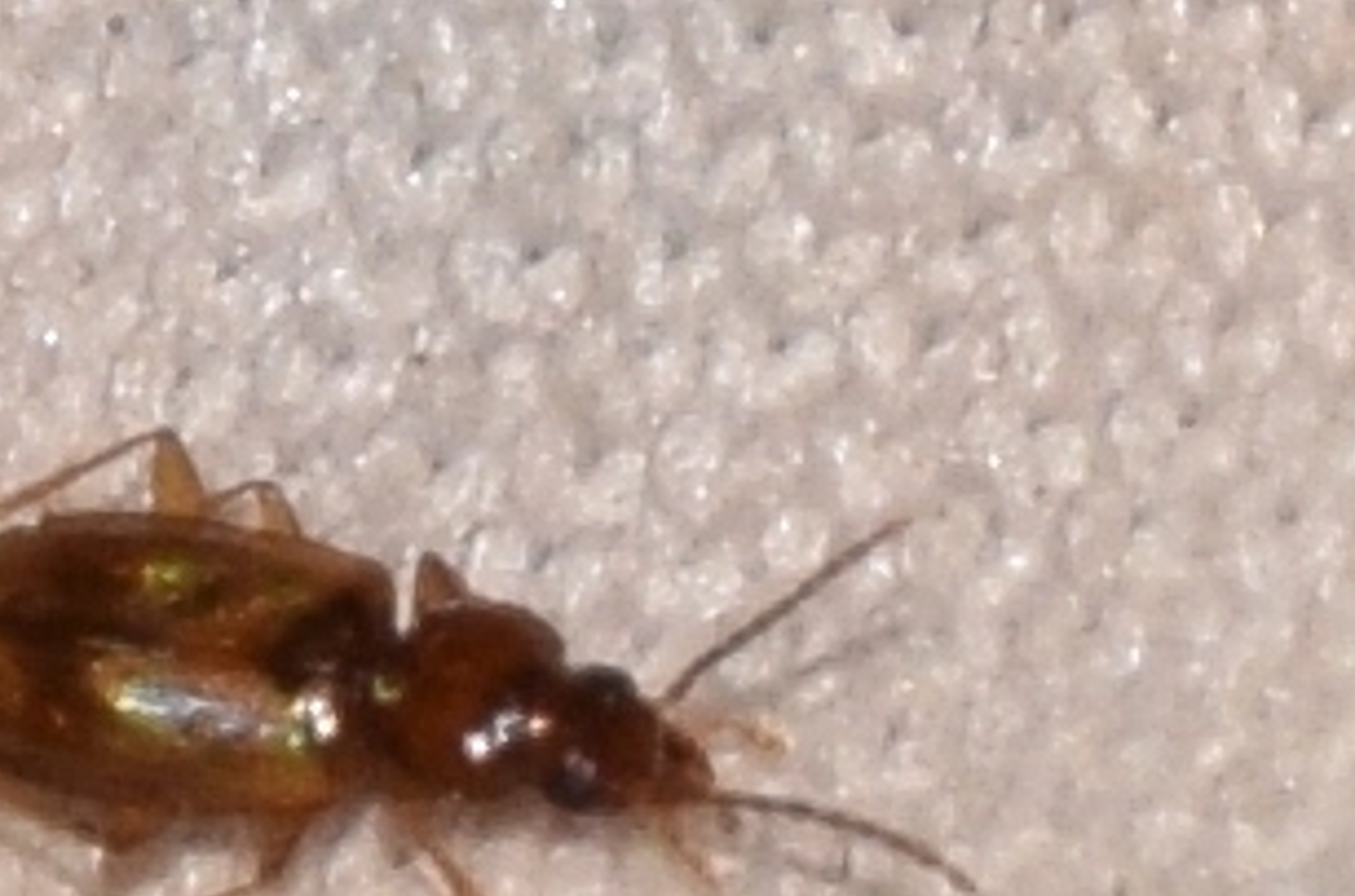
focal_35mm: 438
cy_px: 675
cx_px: 446
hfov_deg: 4.7
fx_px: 16443
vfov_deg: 3.1
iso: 500
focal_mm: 140
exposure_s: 1/200
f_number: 14
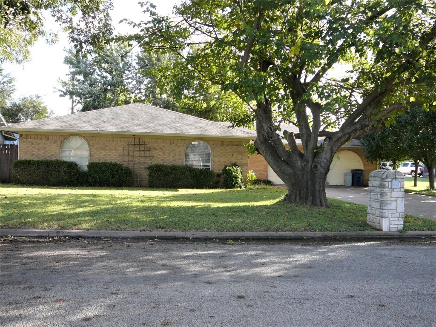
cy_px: 164
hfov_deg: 52.6
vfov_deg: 40.7
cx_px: 218
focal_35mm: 35
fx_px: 441
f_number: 2.8
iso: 80
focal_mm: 5.2
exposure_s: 1/200
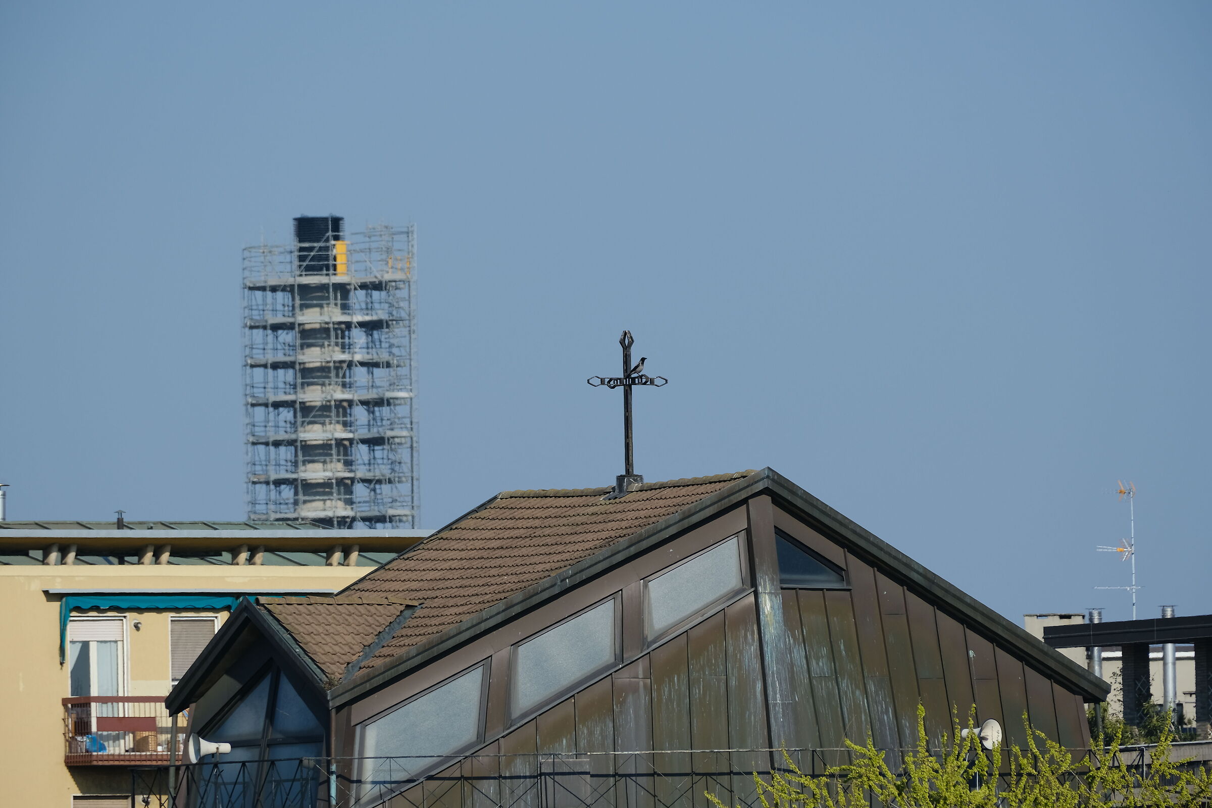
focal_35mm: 450
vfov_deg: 3.1
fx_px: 15149
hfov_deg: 4.6
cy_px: 404
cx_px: 606
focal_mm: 300
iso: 200
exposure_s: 1/640
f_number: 8
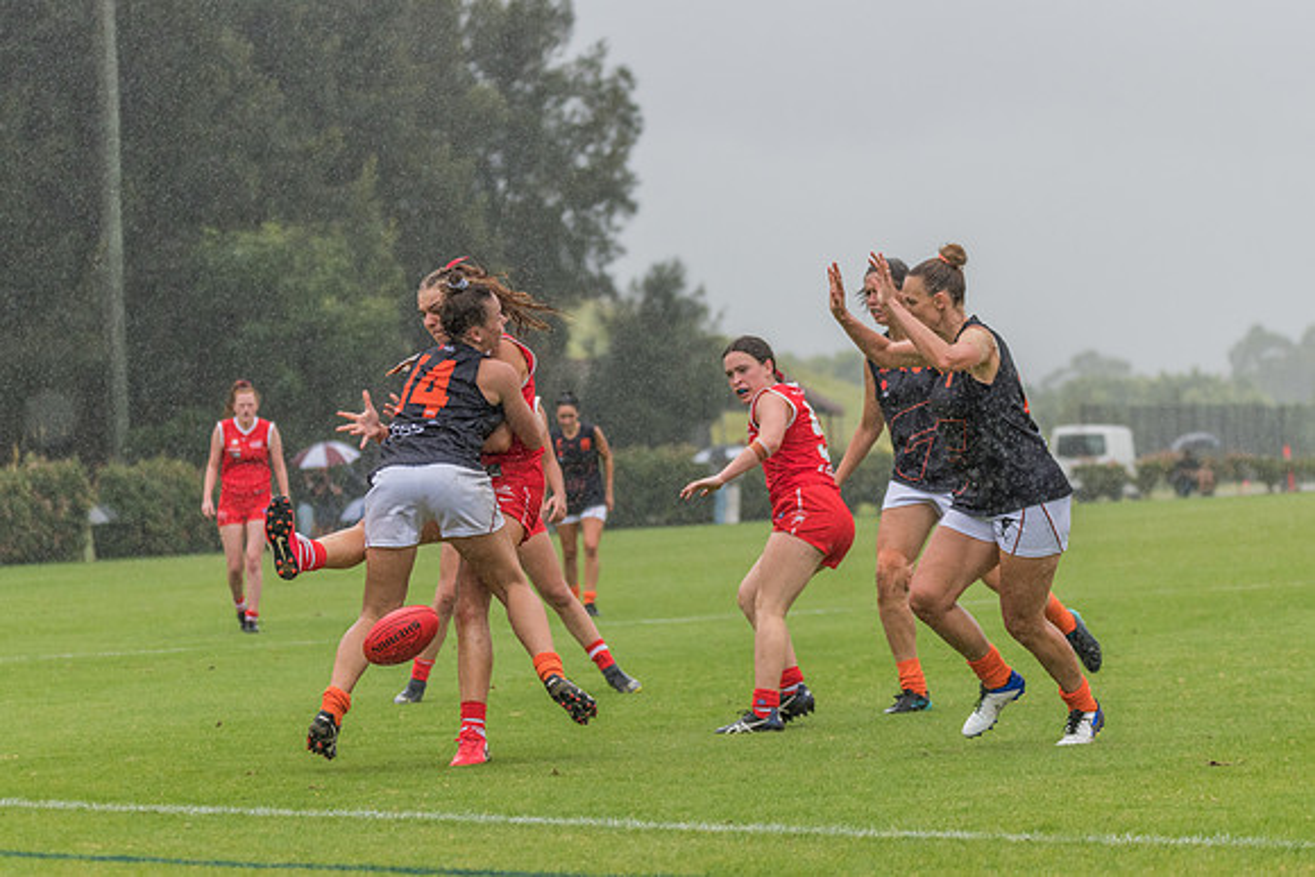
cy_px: 426
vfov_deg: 8.2
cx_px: 589
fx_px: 6088
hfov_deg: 12.3
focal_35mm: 167
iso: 800
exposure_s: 1/1600
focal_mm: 150
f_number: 5
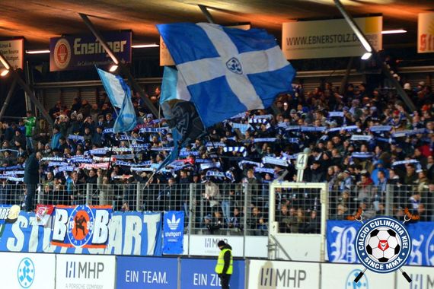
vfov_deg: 6.8
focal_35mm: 202
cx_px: 217
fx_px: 2441
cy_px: 144
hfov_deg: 10.2
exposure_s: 1/500
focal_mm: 135
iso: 1600
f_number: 2.8
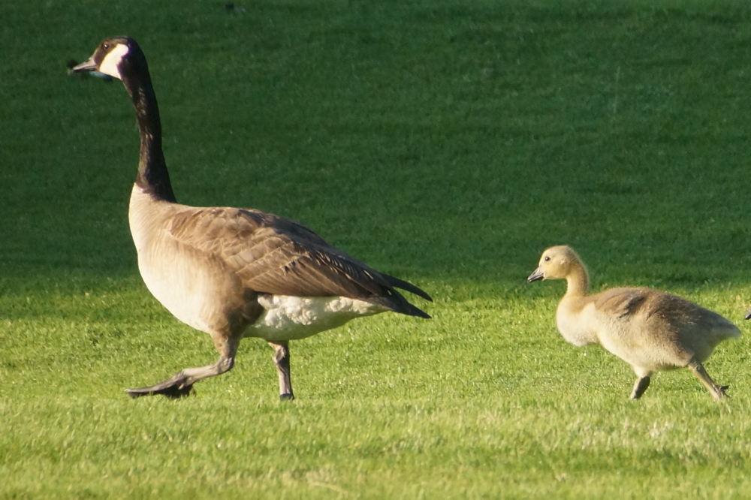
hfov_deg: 5.5
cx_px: 376
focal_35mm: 375
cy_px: 250
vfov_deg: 3.7
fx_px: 7820
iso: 1000
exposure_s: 1/400
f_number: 6.3
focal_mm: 250
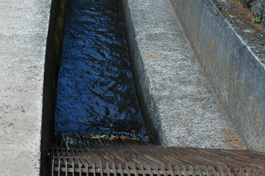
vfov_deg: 15.5
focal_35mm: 86
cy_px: -6
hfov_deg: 23.6
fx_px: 632
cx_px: 91
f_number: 7.1
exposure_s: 1/200
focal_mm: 24
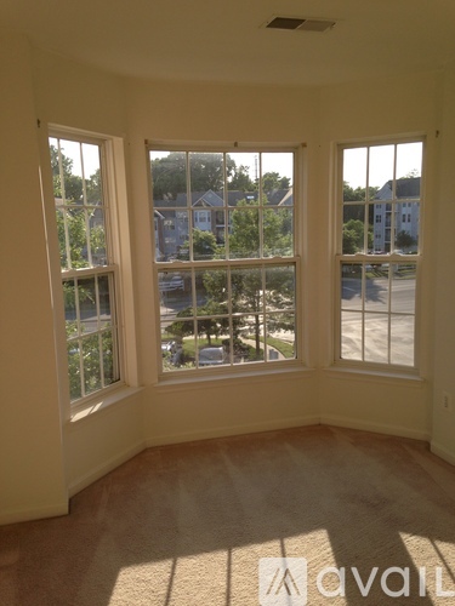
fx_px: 578
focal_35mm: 33
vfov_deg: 55.4
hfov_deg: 42.9
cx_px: 228
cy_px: 303
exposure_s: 1/686
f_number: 2.4
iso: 50
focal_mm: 4.12
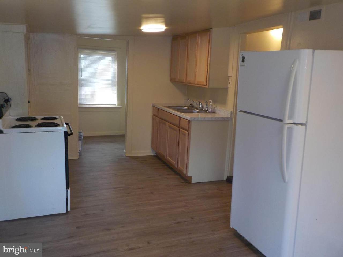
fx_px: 297
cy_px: 128
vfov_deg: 46.8
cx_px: 172
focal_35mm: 30
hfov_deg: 60.0
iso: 125
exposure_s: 1/30
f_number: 3.3
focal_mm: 4.1
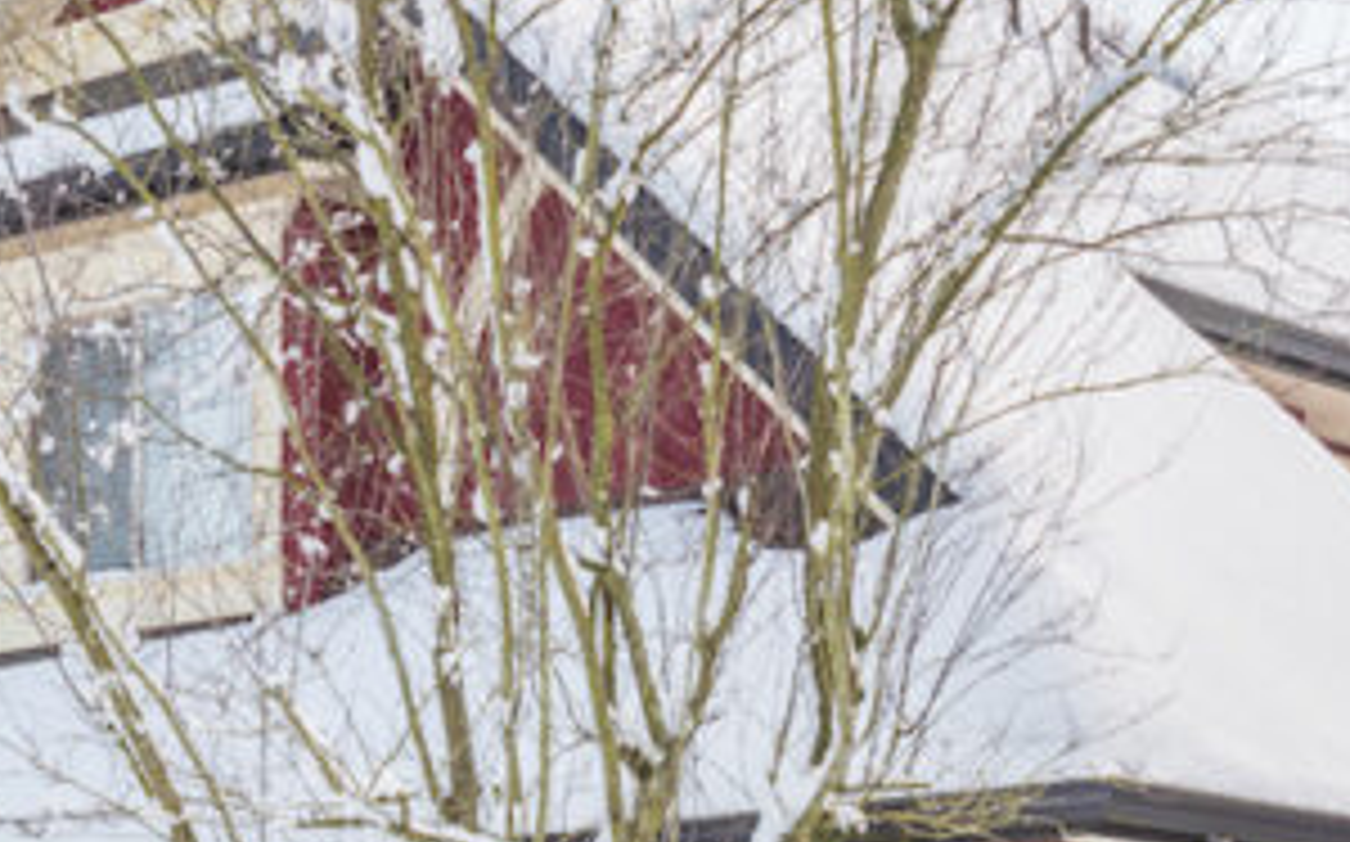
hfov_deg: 16.6
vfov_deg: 10.5
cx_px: -144
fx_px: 4485
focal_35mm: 122
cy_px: 1004
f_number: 8
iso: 64
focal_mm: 35
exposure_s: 1/80
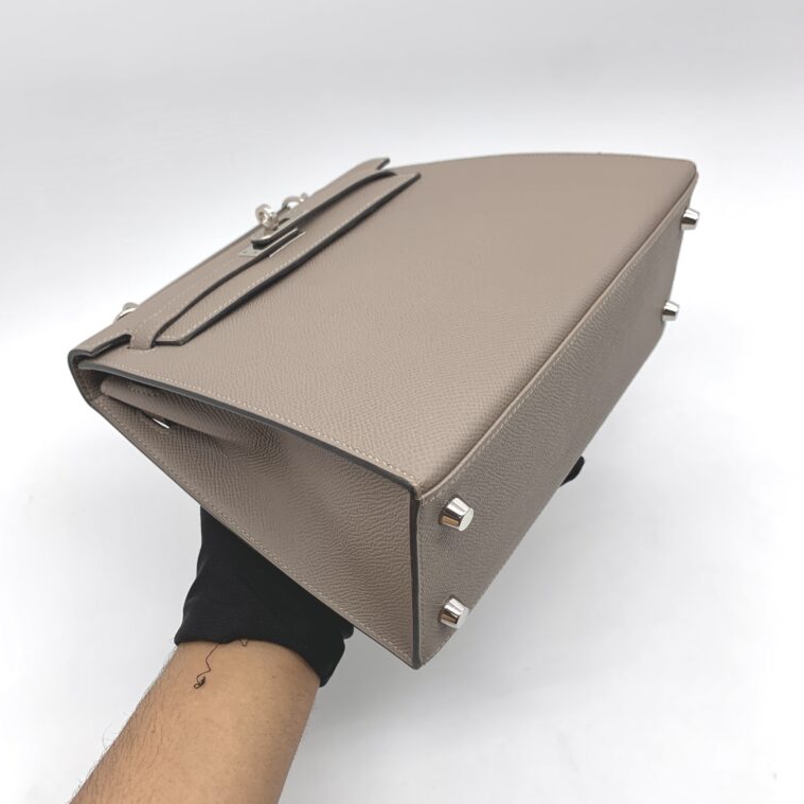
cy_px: 414
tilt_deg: -44.6
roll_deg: +7.2
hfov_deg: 52.5
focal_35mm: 31
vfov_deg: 52.5
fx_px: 815
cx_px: 399
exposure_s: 1/107
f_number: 1.8
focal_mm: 4.25
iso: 25
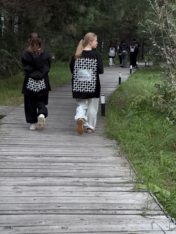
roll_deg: -1.9
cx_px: 88
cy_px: 117
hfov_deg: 19.1
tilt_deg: -5.2
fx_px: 522
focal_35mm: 77
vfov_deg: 25.3
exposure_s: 1/83
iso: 200
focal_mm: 9
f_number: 2.8
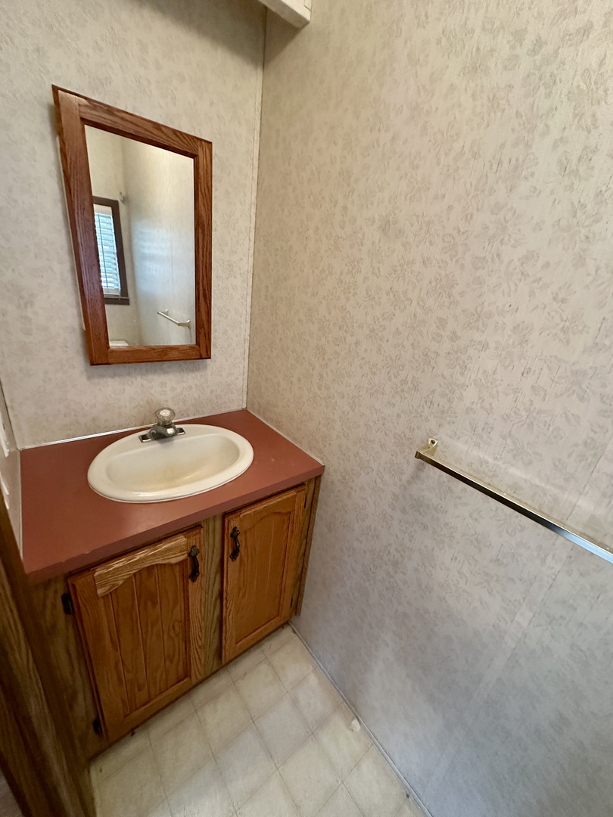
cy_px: 408
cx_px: 306
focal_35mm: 14
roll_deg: -8.6
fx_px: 331
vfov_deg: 102.1
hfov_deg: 85.7
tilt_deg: -18.8
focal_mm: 2.22
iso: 640
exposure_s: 1/60
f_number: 2.2
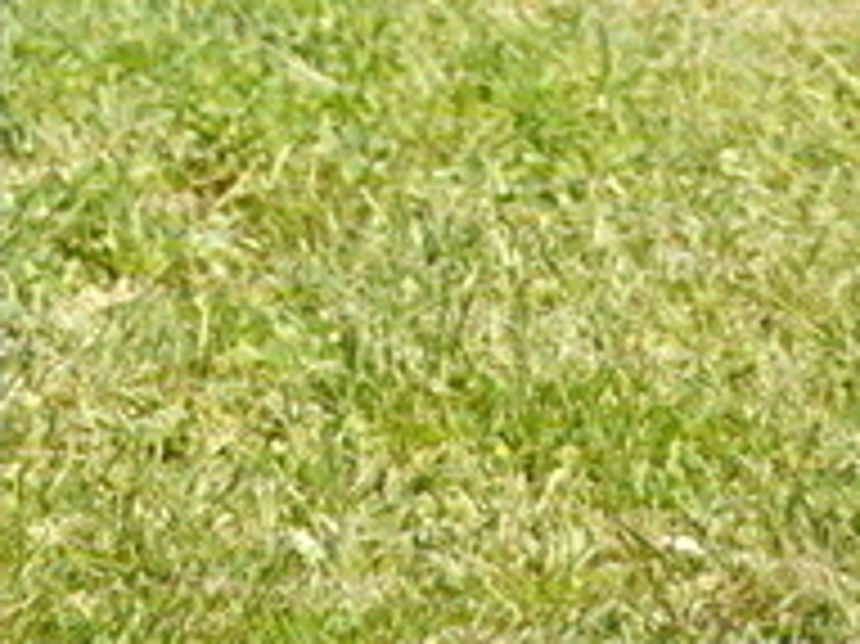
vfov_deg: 4.2
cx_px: -819
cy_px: -639
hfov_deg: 5.5
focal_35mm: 352
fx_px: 8740
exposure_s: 1/200
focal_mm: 42
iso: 160
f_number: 6.3
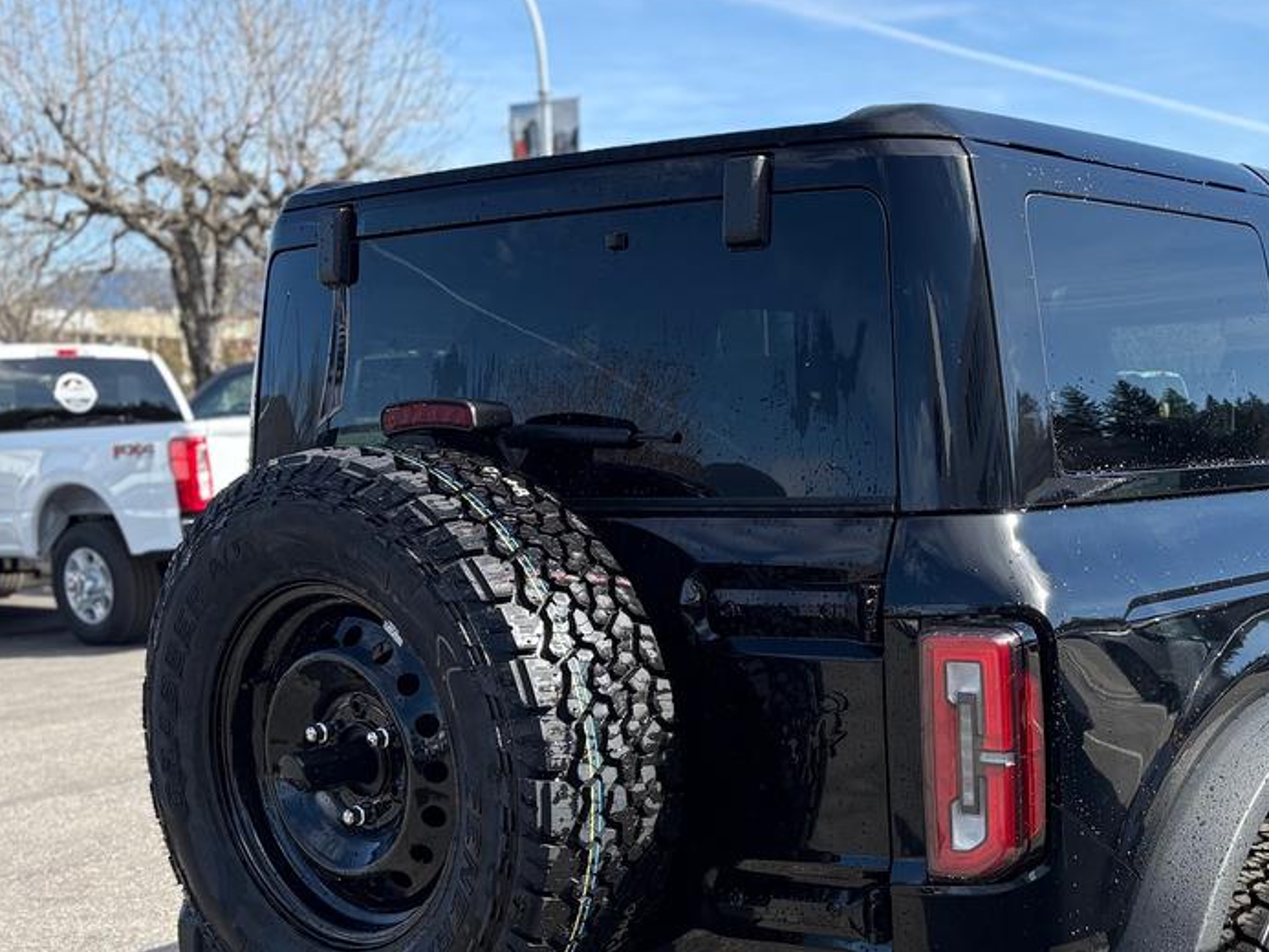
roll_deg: +0.0
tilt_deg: -6.9
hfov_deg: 37.3
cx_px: 1126
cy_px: 632
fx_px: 1760
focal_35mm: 48
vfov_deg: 30.1
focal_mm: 5.96
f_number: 1.6
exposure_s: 1/1848
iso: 50
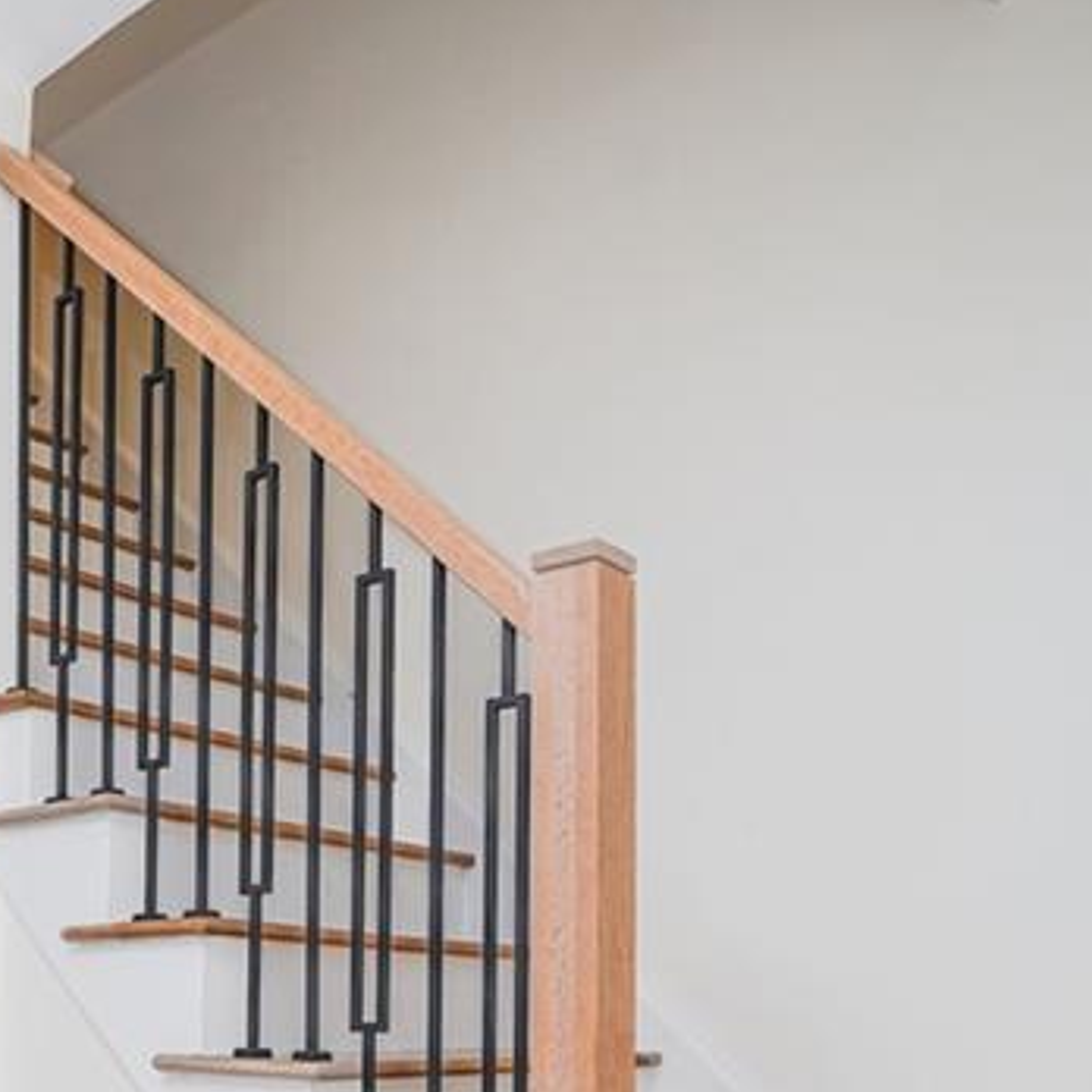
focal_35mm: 41
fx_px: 1472
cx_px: 311
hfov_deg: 39.9
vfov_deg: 37.9
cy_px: 988
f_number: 4.5
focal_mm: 16.5
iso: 64
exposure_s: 1/40
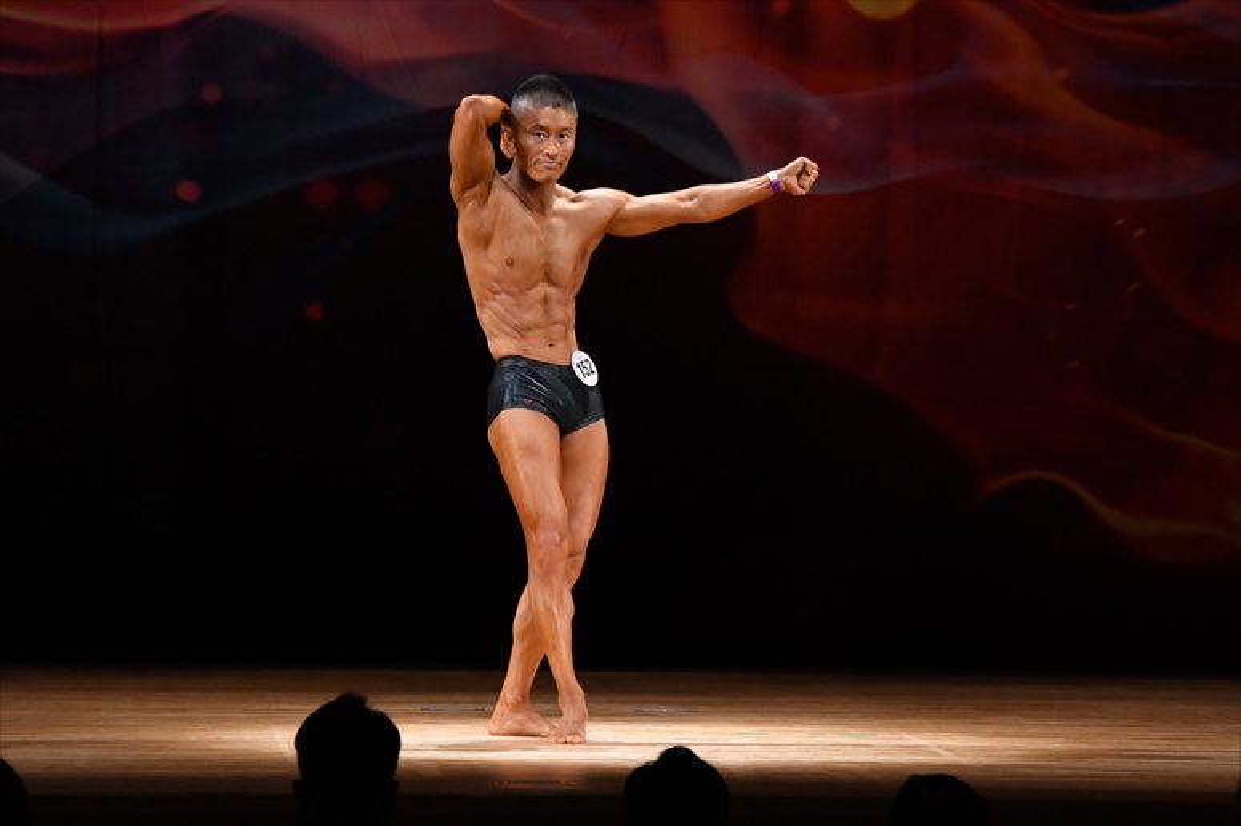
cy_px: 413
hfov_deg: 9.2
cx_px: 620
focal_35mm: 225
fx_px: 7753
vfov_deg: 6.1
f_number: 5.6
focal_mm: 150
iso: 3200
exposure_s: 1/400
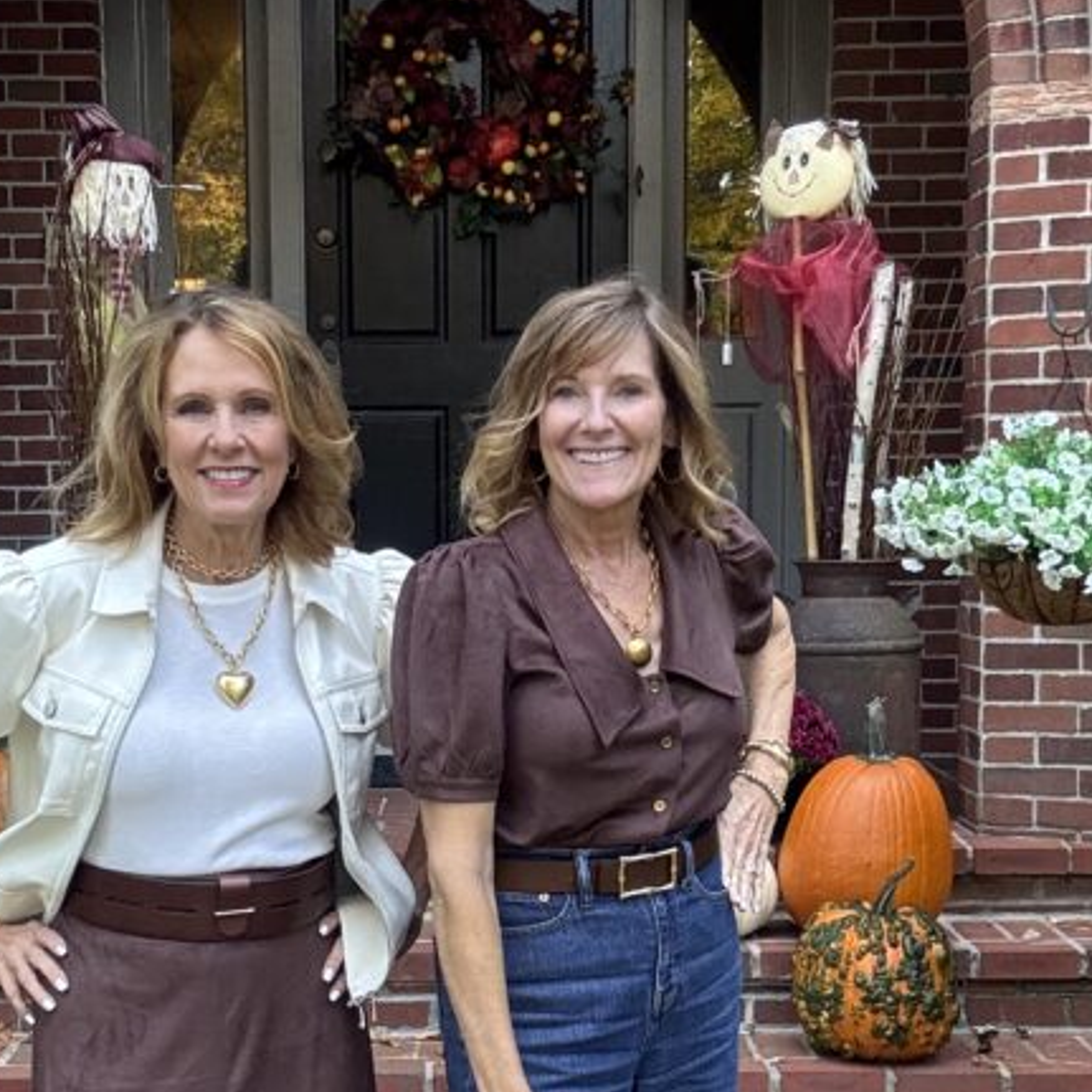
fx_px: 2248
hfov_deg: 27.3
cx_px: 448
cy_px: 709
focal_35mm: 63
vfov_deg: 27.2
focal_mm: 2.69
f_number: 1.9
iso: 80
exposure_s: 1/117
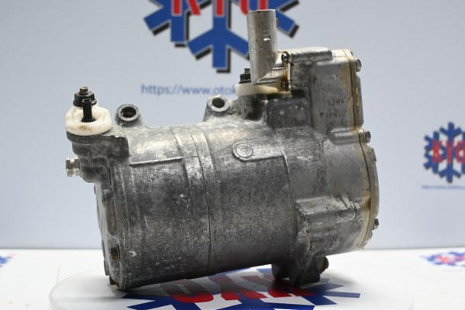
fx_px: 659
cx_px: 232
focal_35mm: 51
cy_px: 155
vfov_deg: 26.5
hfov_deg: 38.9
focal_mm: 34
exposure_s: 1/50
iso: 1000
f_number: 5
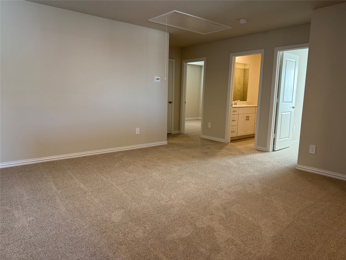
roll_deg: -0.8
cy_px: 130
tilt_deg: -8.2
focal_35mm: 24
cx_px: 173
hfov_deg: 71.6
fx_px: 240
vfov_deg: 56.8
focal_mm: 6.76
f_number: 1.78
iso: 160
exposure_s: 1/60
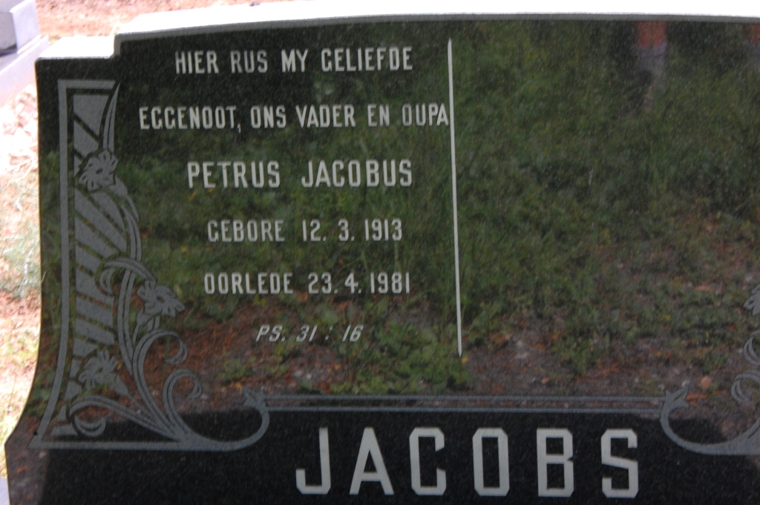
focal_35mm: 105
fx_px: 2215
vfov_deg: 13.0
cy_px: 252
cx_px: 380
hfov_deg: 19.5
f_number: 18
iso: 500
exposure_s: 1/30
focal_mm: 70
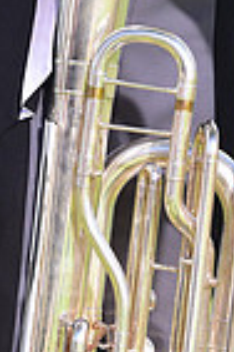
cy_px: -347
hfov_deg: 2.6
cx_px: 153
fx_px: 5226
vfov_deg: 3.8
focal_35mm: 536
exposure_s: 1/250
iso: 100
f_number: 4.5
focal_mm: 130
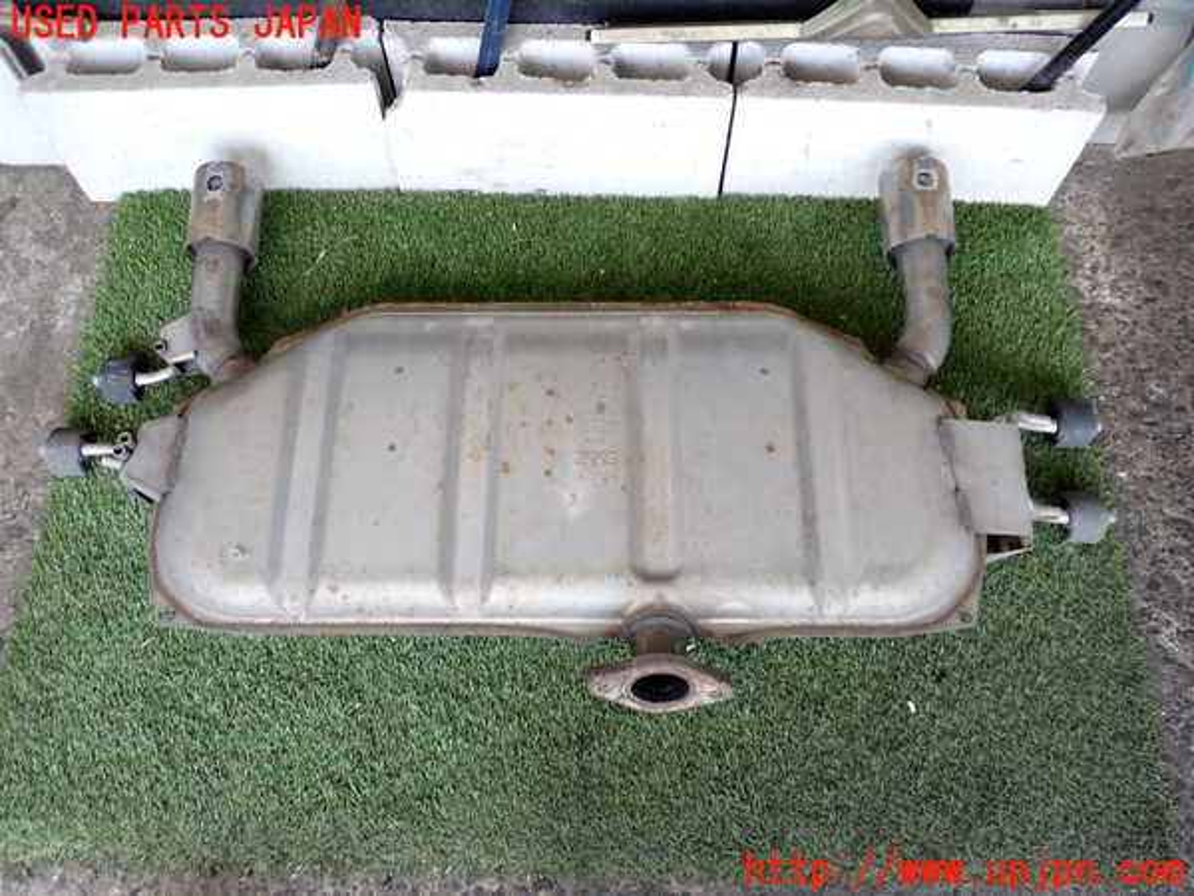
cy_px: 448
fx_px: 1035
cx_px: 597
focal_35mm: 30
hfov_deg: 60.0
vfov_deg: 46.8
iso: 160
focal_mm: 5.4
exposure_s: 1/60
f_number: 2.3
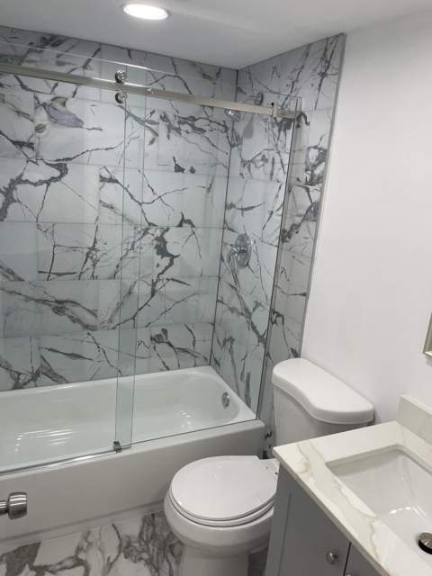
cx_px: 216
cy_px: 288
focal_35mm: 26
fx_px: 433
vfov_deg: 67.3
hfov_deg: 53.1
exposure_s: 1/120
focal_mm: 4.2
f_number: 1.6
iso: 64
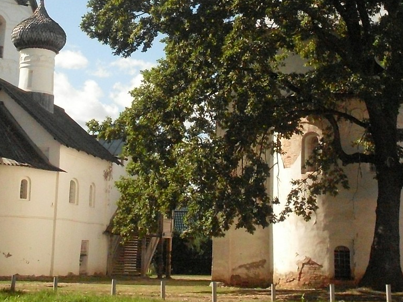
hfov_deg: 27.4
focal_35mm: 71
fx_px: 826
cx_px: 189
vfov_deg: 20.3
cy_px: 25
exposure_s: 1/750
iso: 400
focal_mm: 6.3
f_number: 8.4
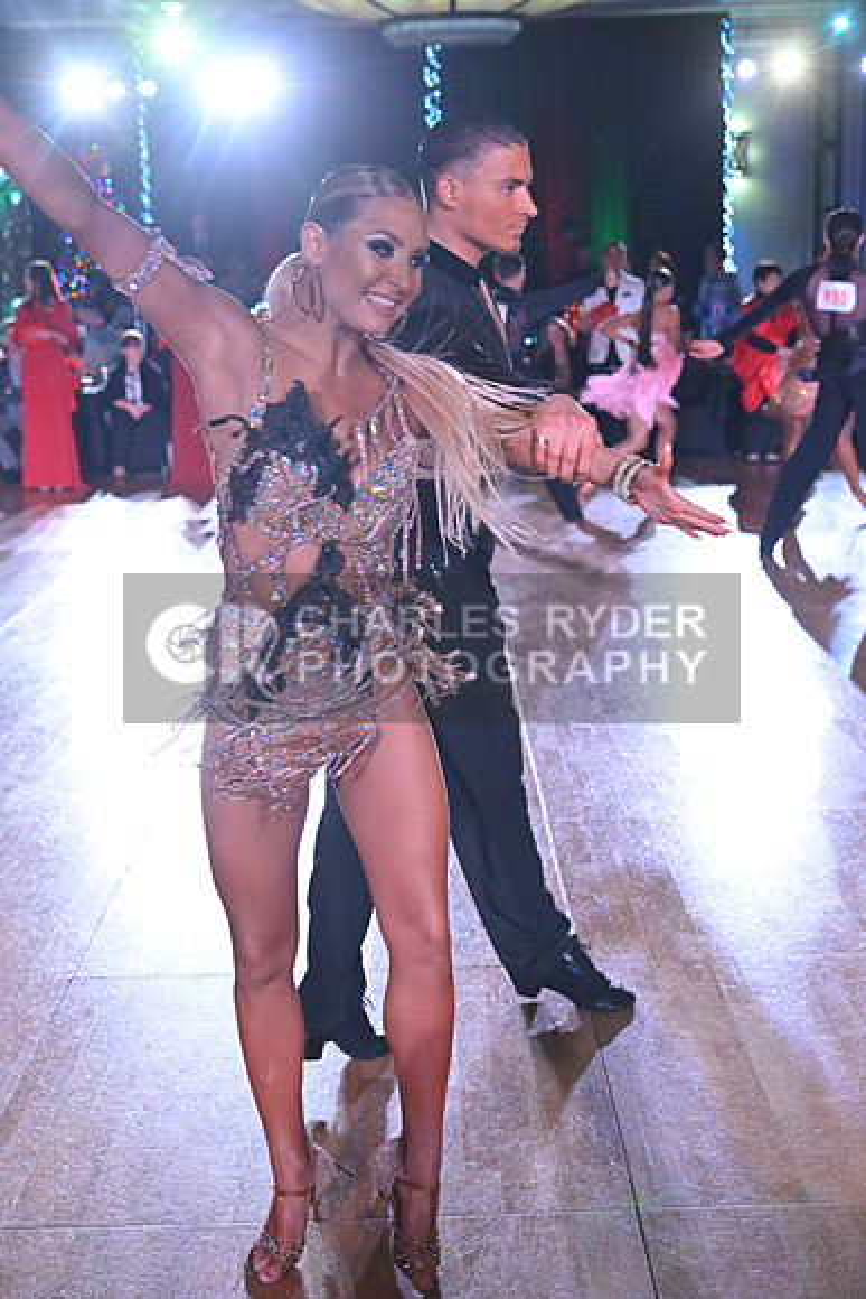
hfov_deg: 27.0
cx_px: 433
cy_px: 650
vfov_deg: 39.6
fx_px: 1803
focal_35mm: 50
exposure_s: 1/400
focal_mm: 50
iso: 5000
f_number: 5
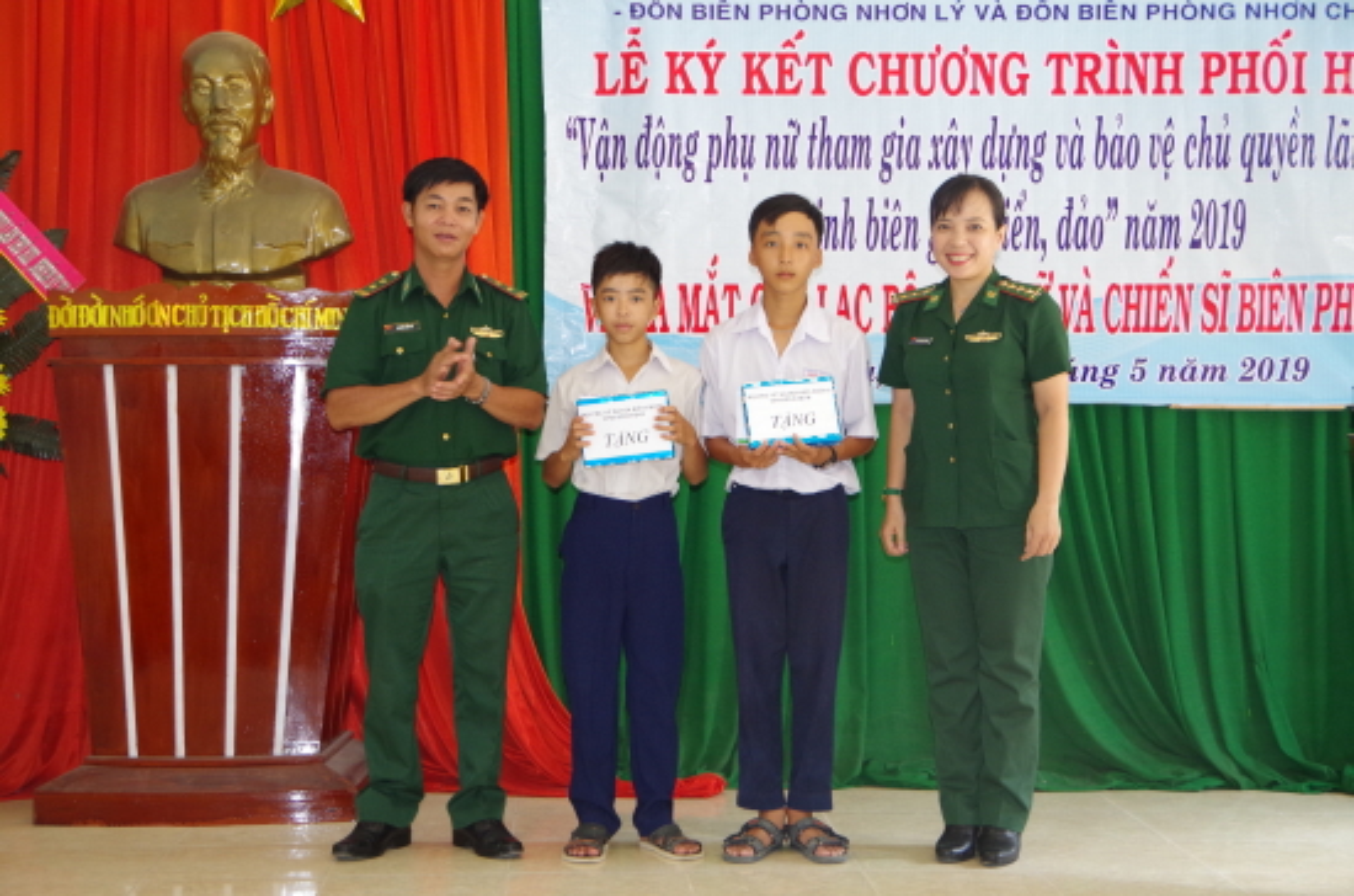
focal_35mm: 60
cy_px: 448
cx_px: 677
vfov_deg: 22.5
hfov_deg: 33.5
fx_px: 2251
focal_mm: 40
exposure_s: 1/30
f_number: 4.5
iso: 800
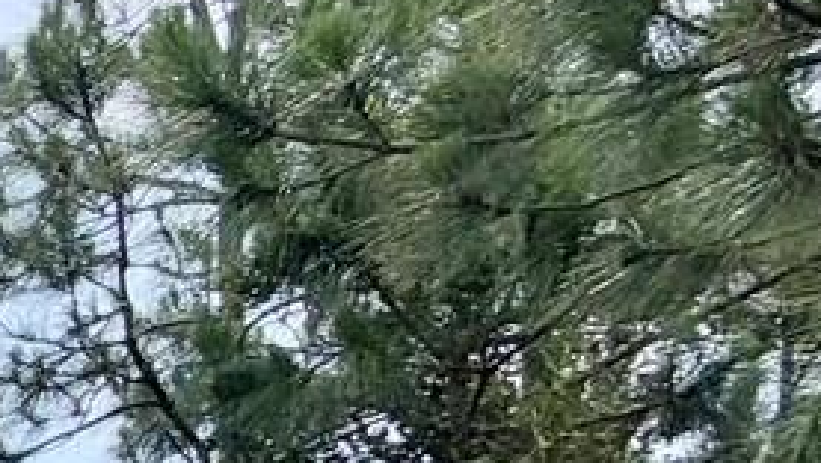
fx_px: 1916
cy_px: 1071
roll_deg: -0.6
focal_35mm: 88
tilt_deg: +0.7
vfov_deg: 11.6
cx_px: -1340
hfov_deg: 13.5
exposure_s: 1/1068
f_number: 2.2
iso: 20
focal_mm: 2.22
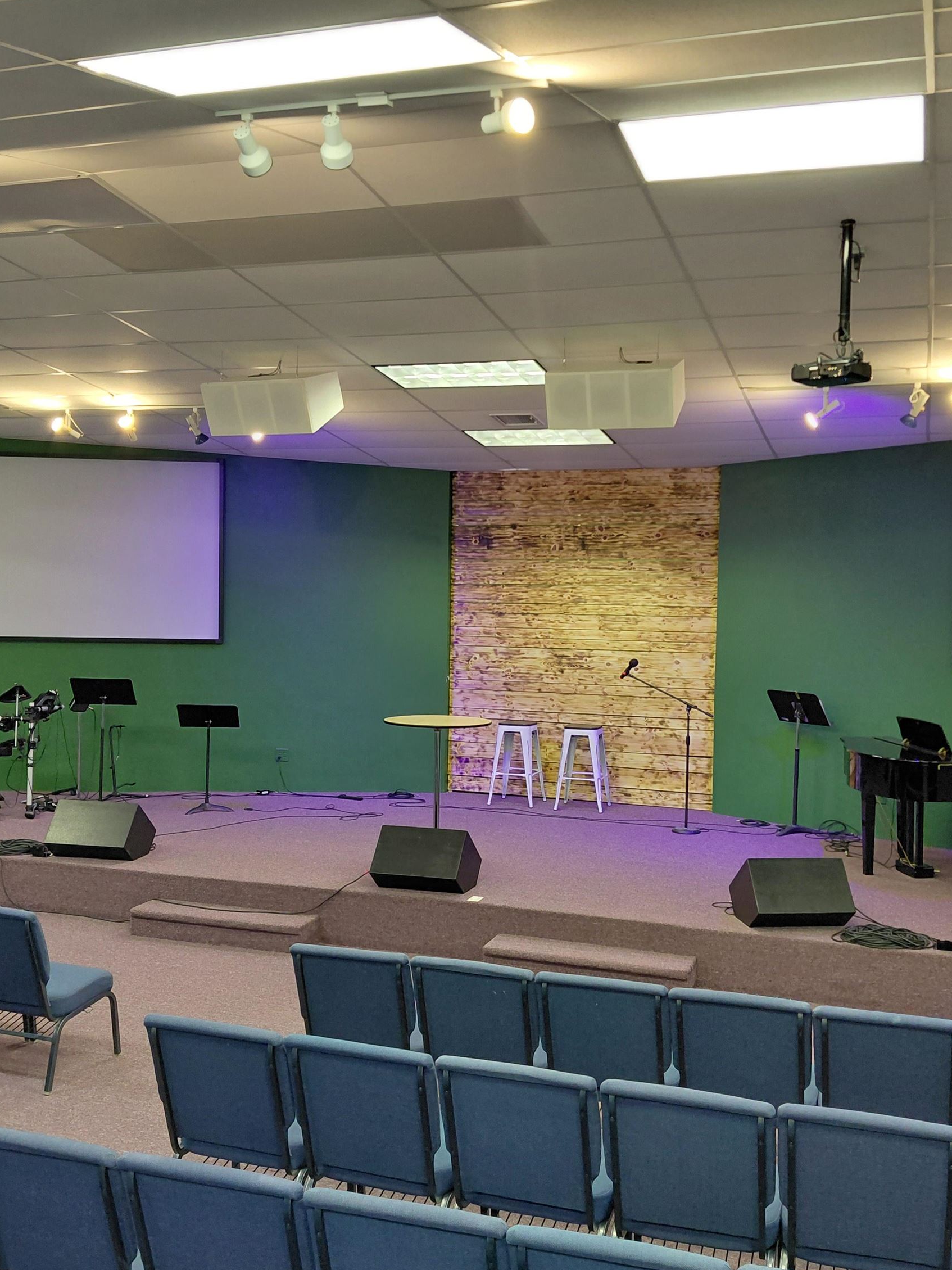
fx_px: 1247
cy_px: 635
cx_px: 492
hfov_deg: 41.8
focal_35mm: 34
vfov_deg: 54.0
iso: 250
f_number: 1.8
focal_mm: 4.69
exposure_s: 1/60
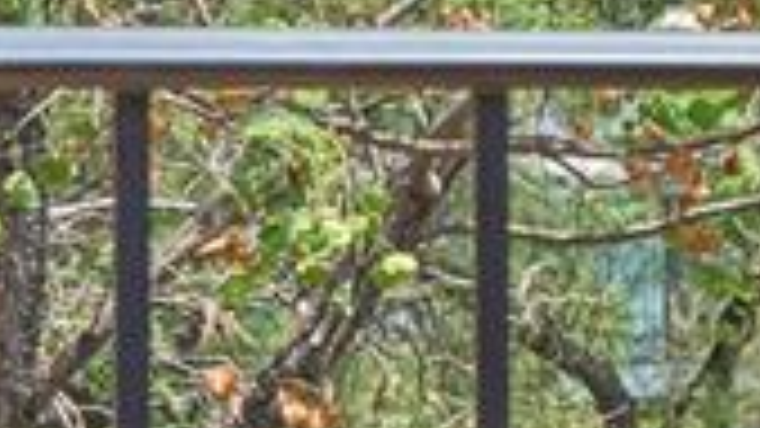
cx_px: 2177
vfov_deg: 6.8
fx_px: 3587
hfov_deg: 9.7
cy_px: 234
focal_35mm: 178
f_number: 8
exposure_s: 1/160
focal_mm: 28
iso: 125
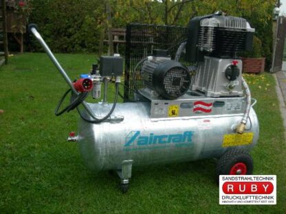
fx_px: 314
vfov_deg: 37.7
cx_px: 143
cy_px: 107
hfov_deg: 49.0
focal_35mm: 38
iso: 50
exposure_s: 1/343
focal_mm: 7.8
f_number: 2.8
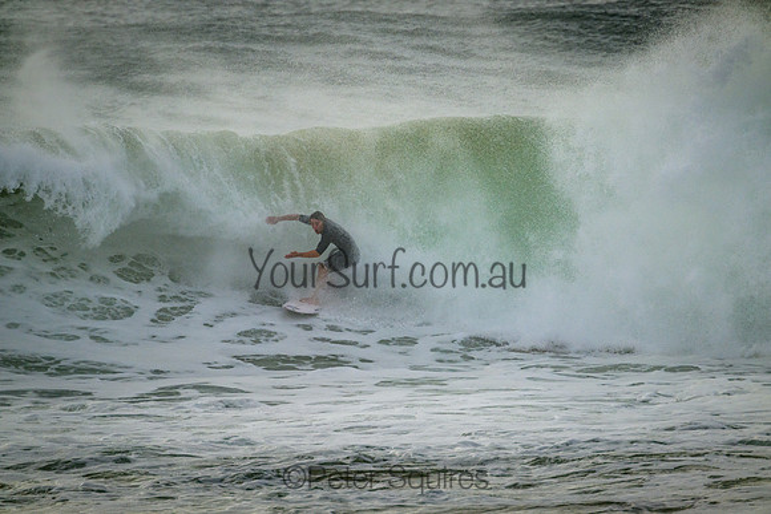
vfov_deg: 1.7
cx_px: 386
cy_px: 257
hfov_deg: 2.6
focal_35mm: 800
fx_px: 17137
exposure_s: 1/2500
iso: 1100
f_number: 11
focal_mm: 800
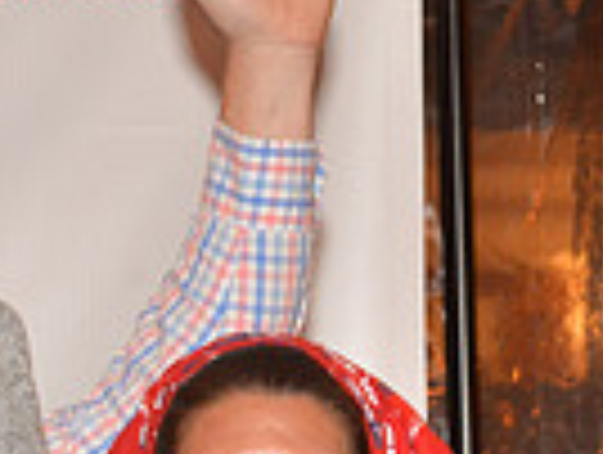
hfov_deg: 9.0
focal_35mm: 216
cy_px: 600
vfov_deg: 6.8
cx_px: -171
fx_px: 3769
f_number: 9
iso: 2000
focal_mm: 52
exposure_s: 1/15
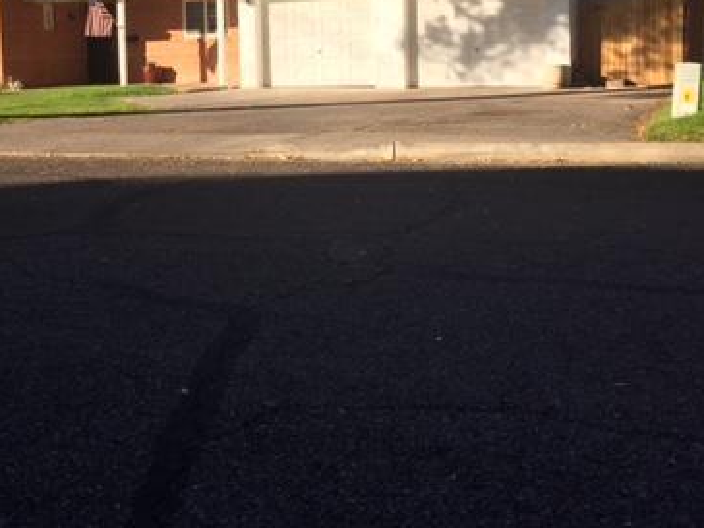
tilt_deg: -4.0
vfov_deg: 28.0
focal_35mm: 51
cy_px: 110
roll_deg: +1.4
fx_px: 1037
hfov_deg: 36.7
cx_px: 182
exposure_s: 1/1199
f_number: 2.2
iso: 32
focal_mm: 4.15
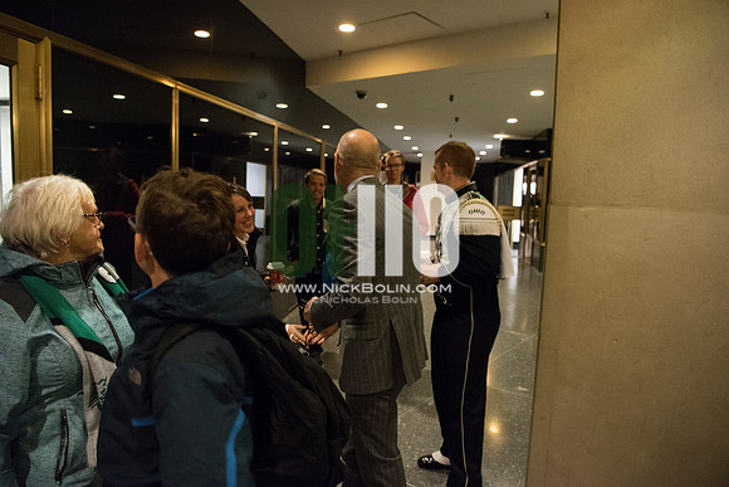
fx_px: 486
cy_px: 244
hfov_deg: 73.7
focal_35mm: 24
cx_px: 364
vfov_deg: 53.2
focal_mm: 24
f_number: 3.5
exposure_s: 1/80
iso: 10000
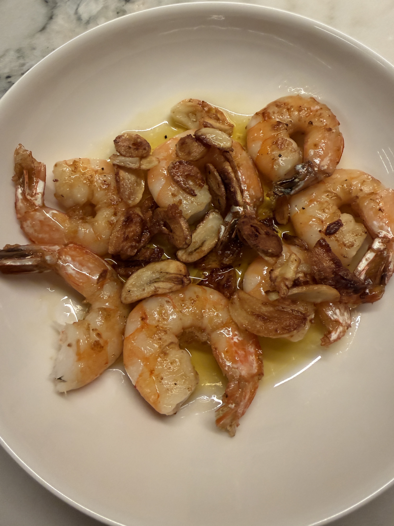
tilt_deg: -69.9
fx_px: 364
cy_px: 263
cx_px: 197
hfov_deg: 56.8
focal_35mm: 24
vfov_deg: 71.6
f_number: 2.2
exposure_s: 1/99
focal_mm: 2.22
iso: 320
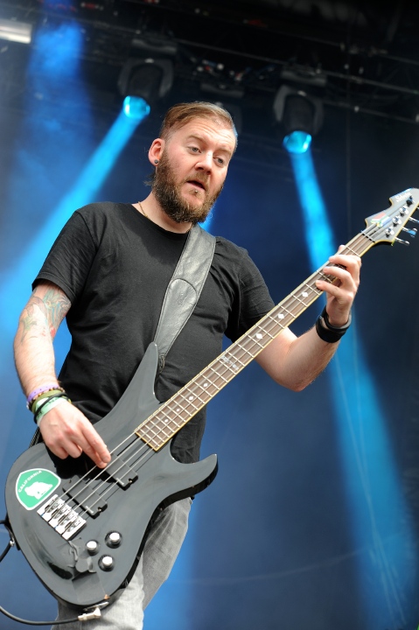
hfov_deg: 19.4
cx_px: 210
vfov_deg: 28.9
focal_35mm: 70
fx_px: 1224
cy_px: 315
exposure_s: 1/250
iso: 200
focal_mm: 70
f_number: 6.3
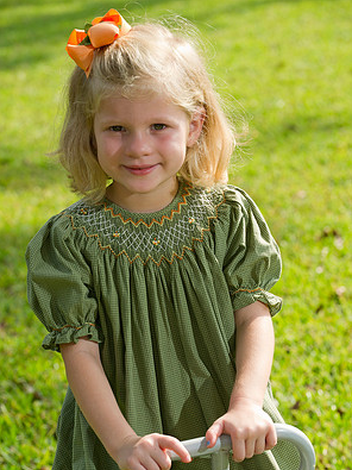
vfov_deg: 15.5
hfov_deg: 11.7
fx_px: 1723
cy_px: 267
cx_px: 175
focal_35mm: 127
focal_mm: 116
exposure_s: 1/250
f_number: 6.3
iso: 320
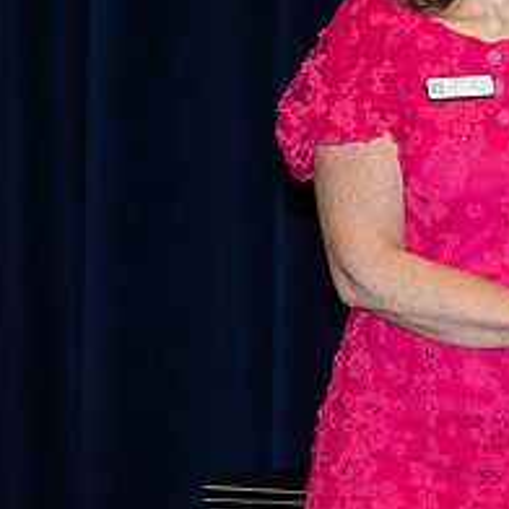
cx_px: 779
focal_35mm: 342
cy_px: 48
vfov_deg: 5.1
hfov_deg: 5.1
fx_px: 5689
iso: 640
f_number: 5.6
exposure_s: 1/80
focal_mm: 120
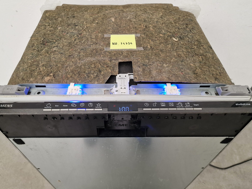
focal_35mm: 25
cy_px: 98
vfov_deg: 54.9
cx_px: 118
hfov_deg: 69.3
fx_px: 182
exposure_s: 1/100
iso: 200
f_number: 1.8
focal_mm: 6.4
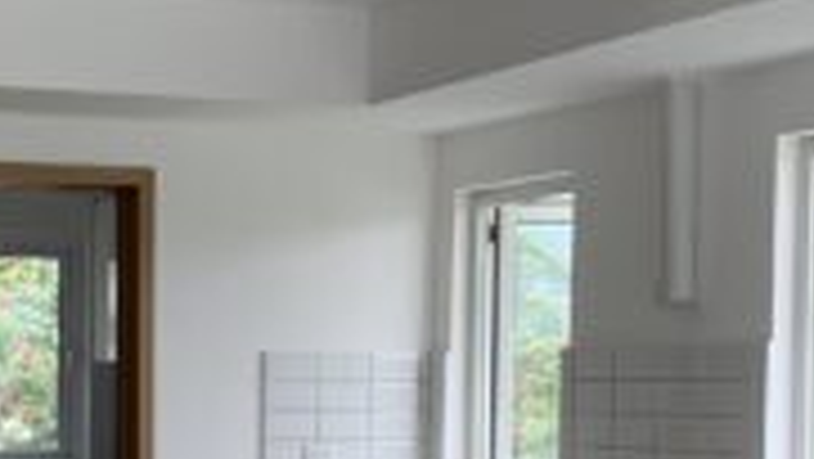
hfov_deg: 22.9
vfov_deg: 13.1
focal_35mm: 91
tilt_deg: -2.8
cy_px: 468
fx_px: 1965
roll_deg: -1.0
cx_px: 103
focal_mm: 4.25
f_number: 1.8
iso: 25
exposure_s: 1/200
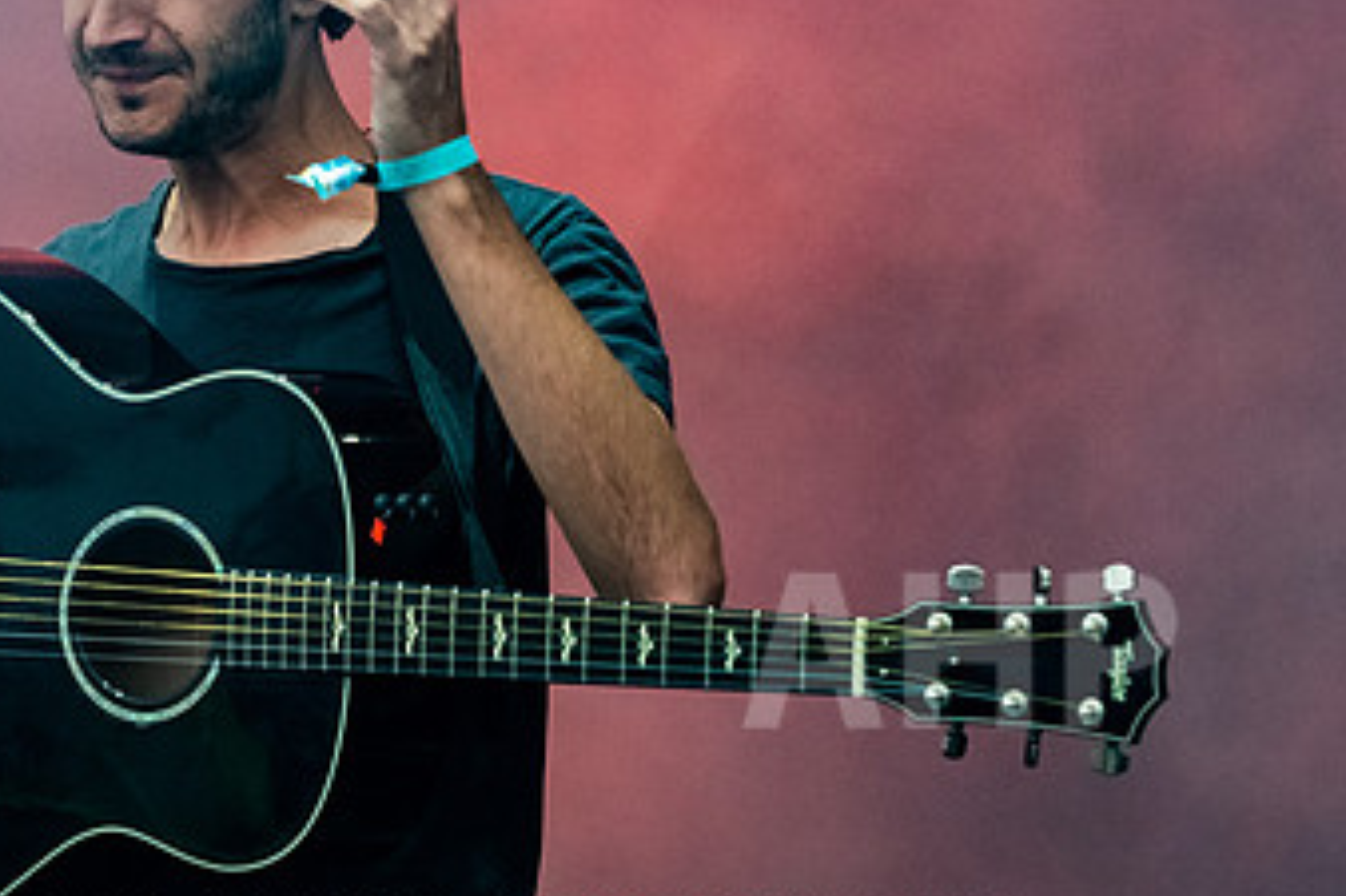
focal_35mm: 472
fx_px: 17638
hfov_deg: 4.4
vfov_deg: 2.9
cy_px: 152
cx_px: 206
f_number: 5.6
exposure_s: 1/640
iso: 2000
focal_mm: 200
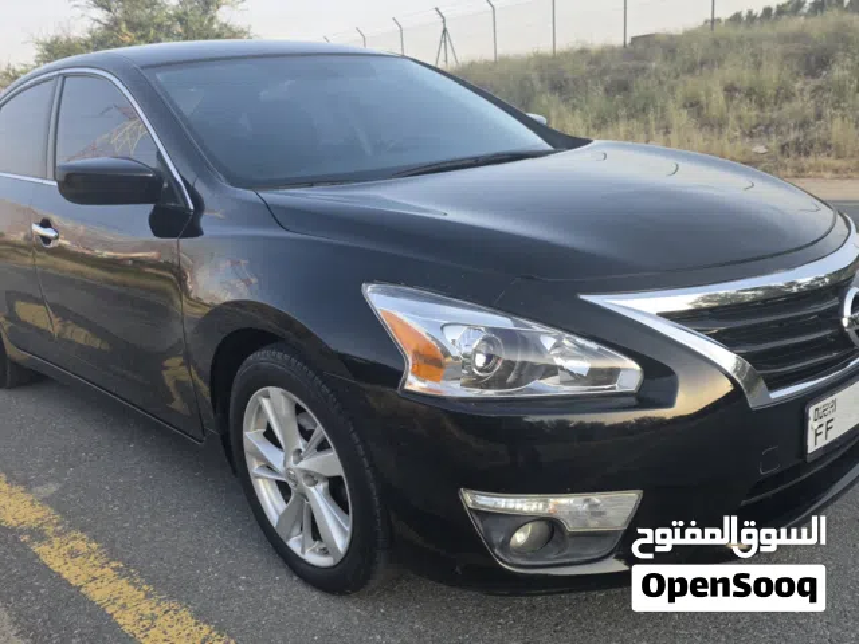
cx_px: 430
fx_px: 571
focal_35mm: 23
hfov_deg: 73.9
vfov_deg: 58.9
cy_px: 322
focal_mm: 6.3
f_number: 1.7
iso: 25
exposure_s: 1/370
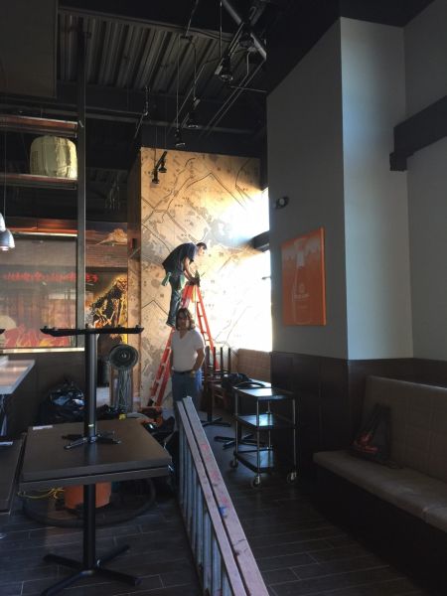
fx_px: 499
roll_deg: +0.5
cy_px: 298
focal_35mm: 29
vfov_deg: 61.7
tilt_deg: +4.3
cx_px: 224
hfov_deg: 48.2
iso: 32
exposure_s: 1/15
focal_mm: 4.15
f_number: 2.2
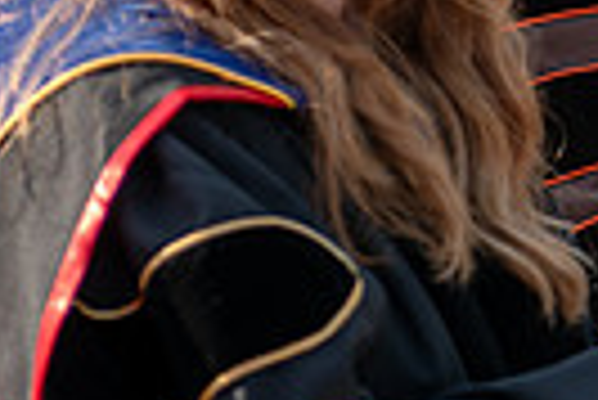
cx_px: 1174
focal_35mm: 305
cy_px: -34
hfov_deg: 6.6
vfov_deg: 4.5
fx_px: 5072
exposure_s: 1/320
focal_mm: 70
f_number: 3.5
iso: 100
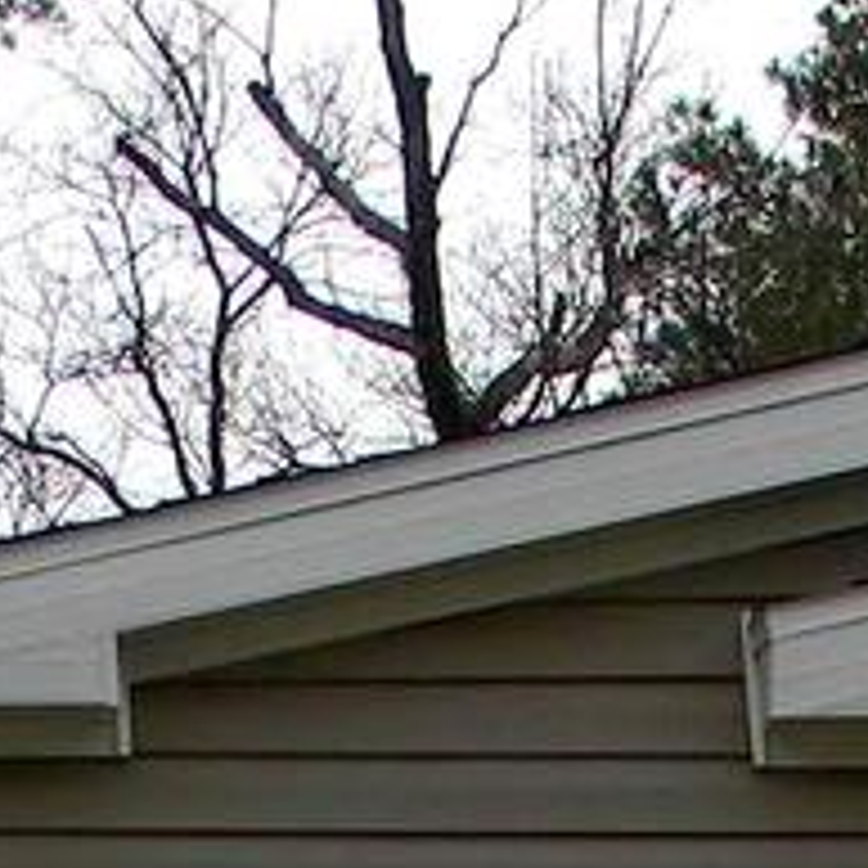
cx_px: 549
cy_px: 1943
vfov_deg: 7.0
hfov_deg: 7.4
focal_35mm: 238
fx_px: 6752
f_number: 3.7
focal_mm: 6.4
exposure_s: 1/816
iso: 80
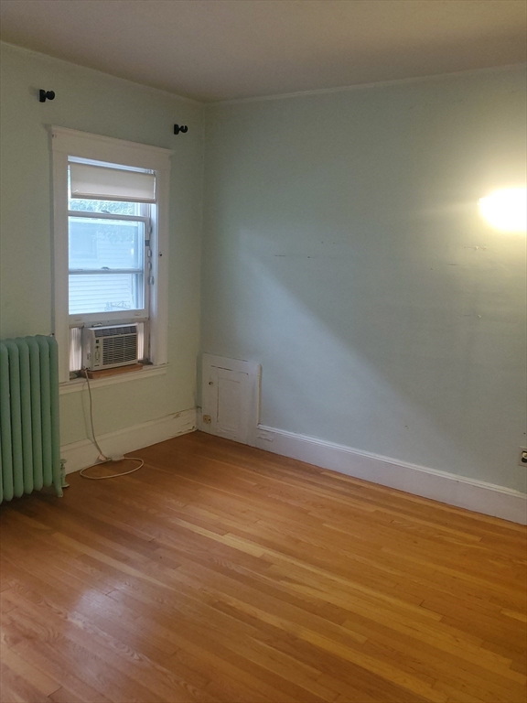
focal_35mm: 26
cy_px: 352
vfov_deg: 67.3
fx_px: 528
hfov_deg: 53.1
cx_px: 264
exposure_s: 1/20
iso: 160
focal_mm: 4.3
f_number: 2.4
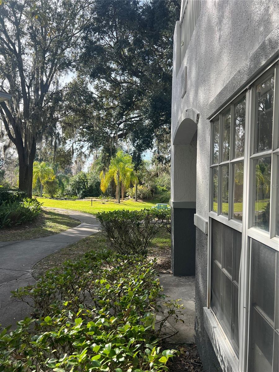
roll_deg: -1.1
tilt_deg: -0.7
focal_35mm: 26
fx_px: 279
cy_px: 186
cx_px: 140
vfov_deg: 67.3
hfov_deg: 53.1
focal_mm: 5.7
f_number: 1.5
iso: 50
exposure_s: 1/974
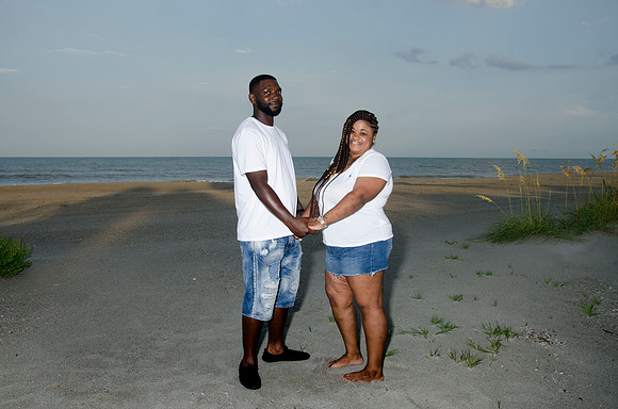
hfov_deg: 59.6
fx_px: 540
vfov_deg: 41.5
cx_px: 309
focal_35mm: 32
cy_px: 204
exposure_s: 1/250
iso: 100
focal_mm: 21
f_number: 7.1
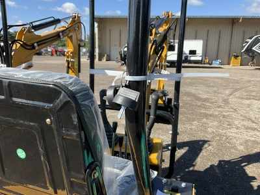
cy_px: 98
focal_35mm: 29
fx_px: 218
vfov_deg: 48.2
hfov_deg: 61.7
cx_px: 130
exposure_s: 1/842
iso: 25
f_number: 1.8
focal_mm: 3
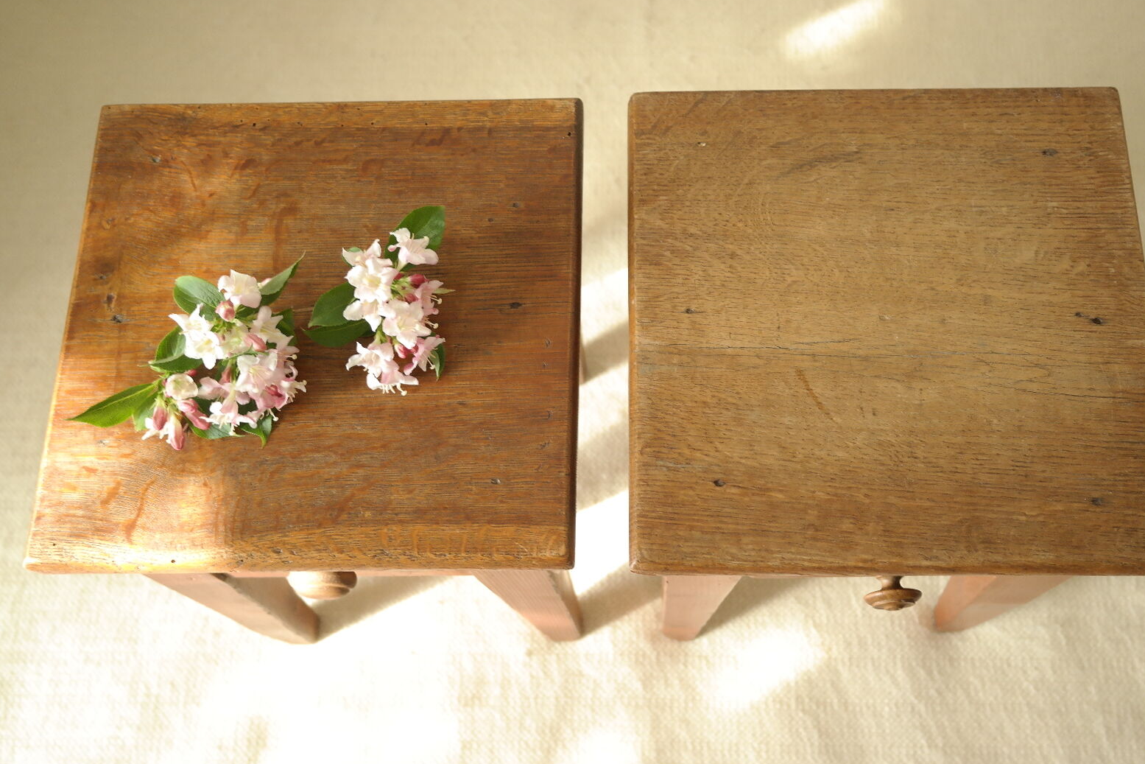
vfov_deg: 33.4
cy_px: 348
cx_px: 613
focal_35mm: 40
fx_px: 1272
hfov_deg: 48.4
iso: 800
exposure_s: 1/25
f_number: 5.6
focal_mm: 24
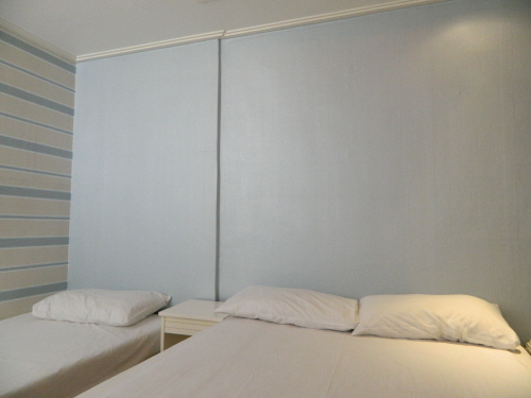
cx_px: 266
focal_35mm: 25
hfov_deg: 69.4
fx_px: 383
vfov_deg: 54.9
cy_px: 199
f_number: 3.1
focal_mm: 4.5
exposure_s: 1/15
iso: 400
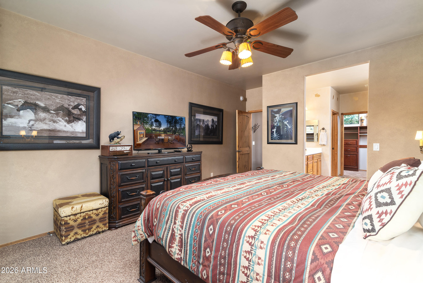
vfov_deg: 73.8
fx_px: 188
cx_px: 212
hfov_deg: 96.7
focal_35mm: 16
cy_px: 142
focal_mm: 16
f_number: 11
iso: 400
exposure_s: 1/1.25
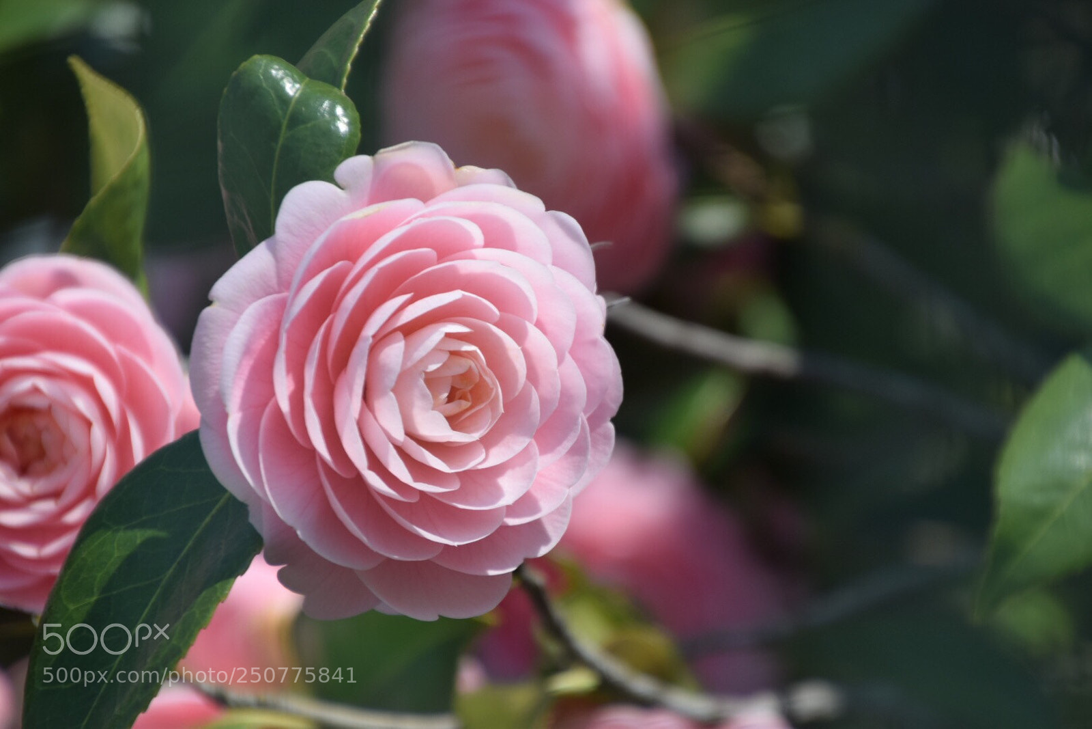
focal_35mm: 450
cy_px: 364
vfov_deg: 3.1
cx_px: 546
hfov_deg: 4.6
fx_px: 13650
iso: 160
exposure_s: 1/500
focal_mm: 300
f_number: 6.3
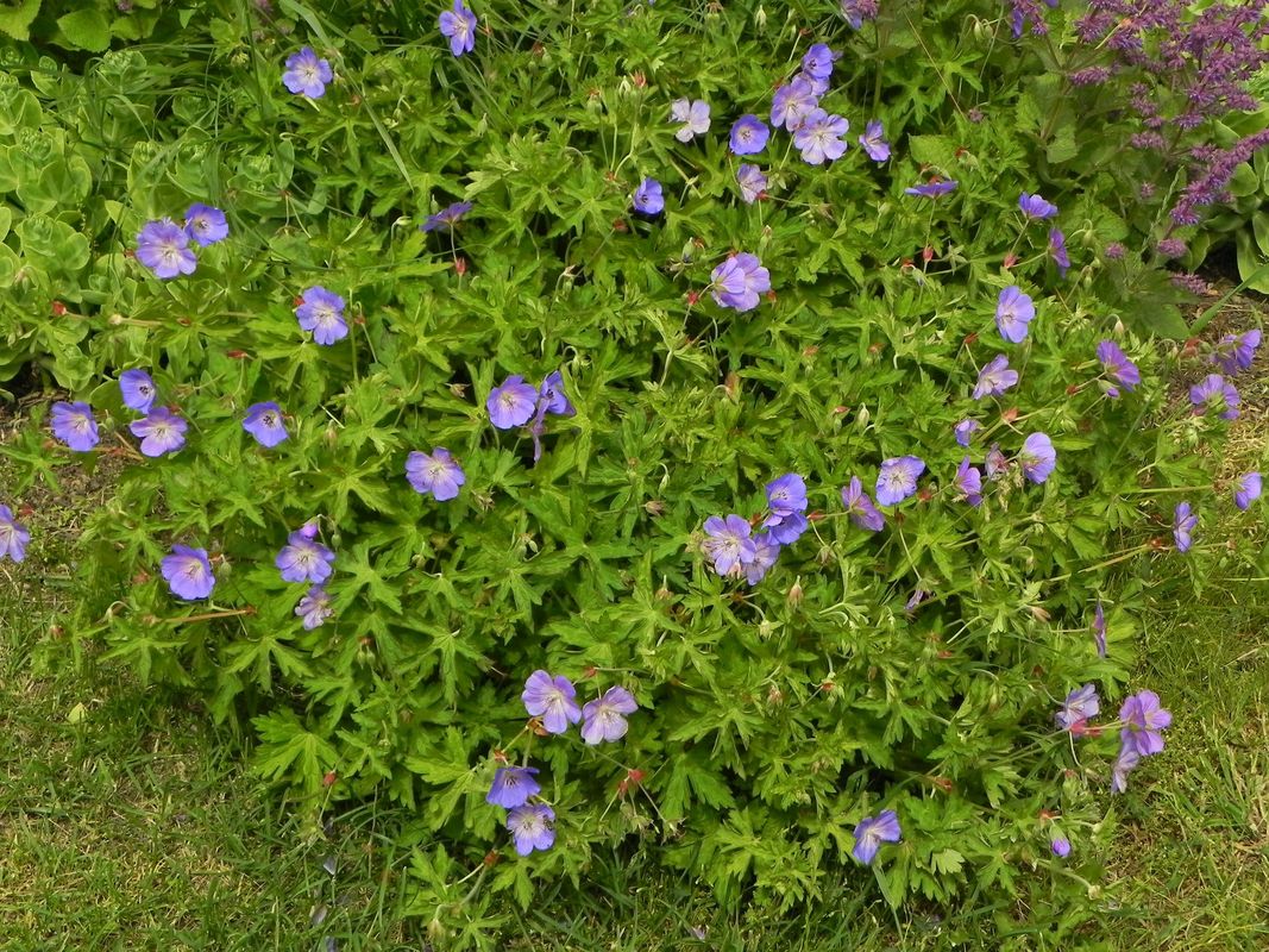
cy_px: 476
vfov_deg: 22.2
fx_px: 2419
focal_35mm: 66
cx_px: 634
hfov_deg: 29.4
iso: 160
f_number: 4
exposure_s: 1/1000
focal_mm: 11.8
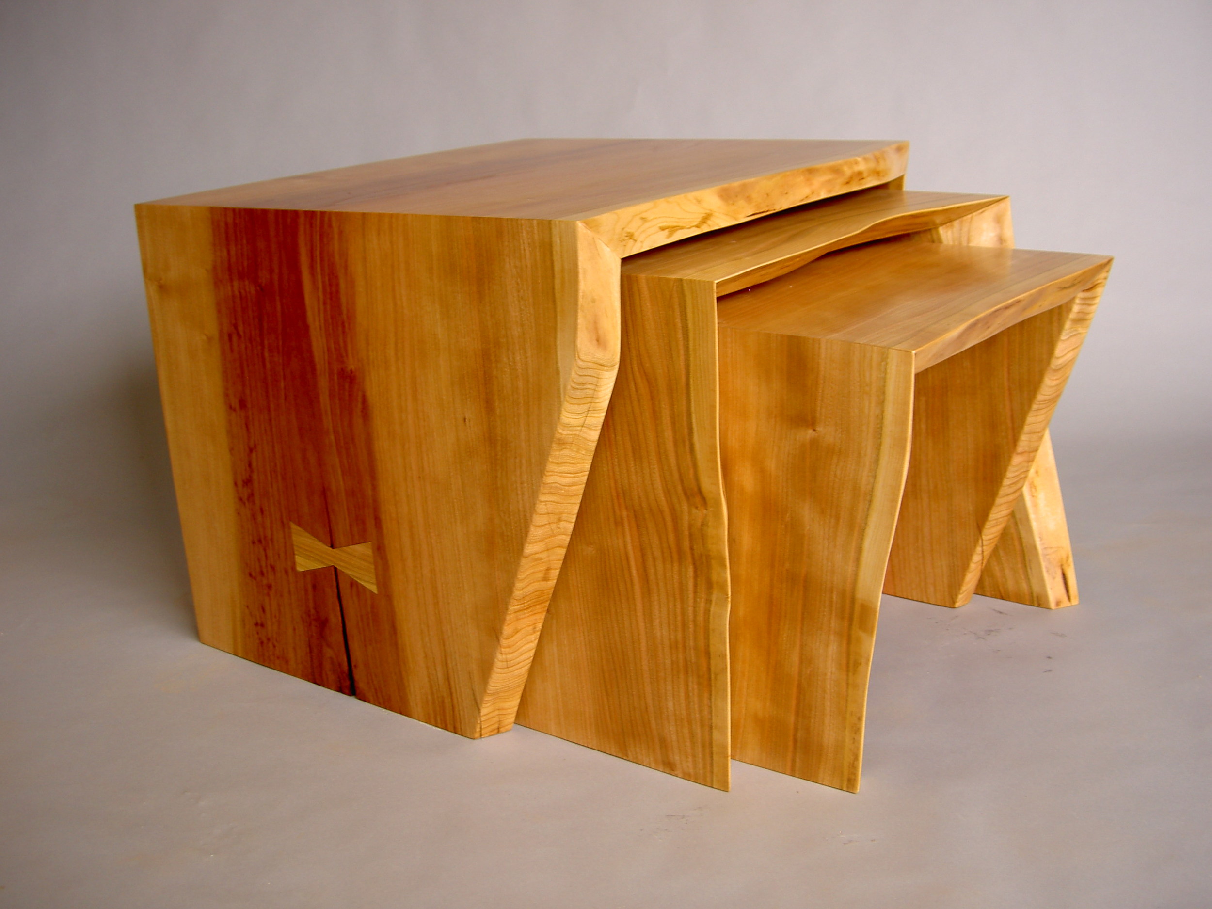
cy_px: 454
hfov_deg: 47.9
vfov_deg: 36.8
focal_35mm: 39
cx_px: 606
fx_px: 1365
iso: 100
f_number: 2.8
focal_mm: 8
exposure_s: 1/20
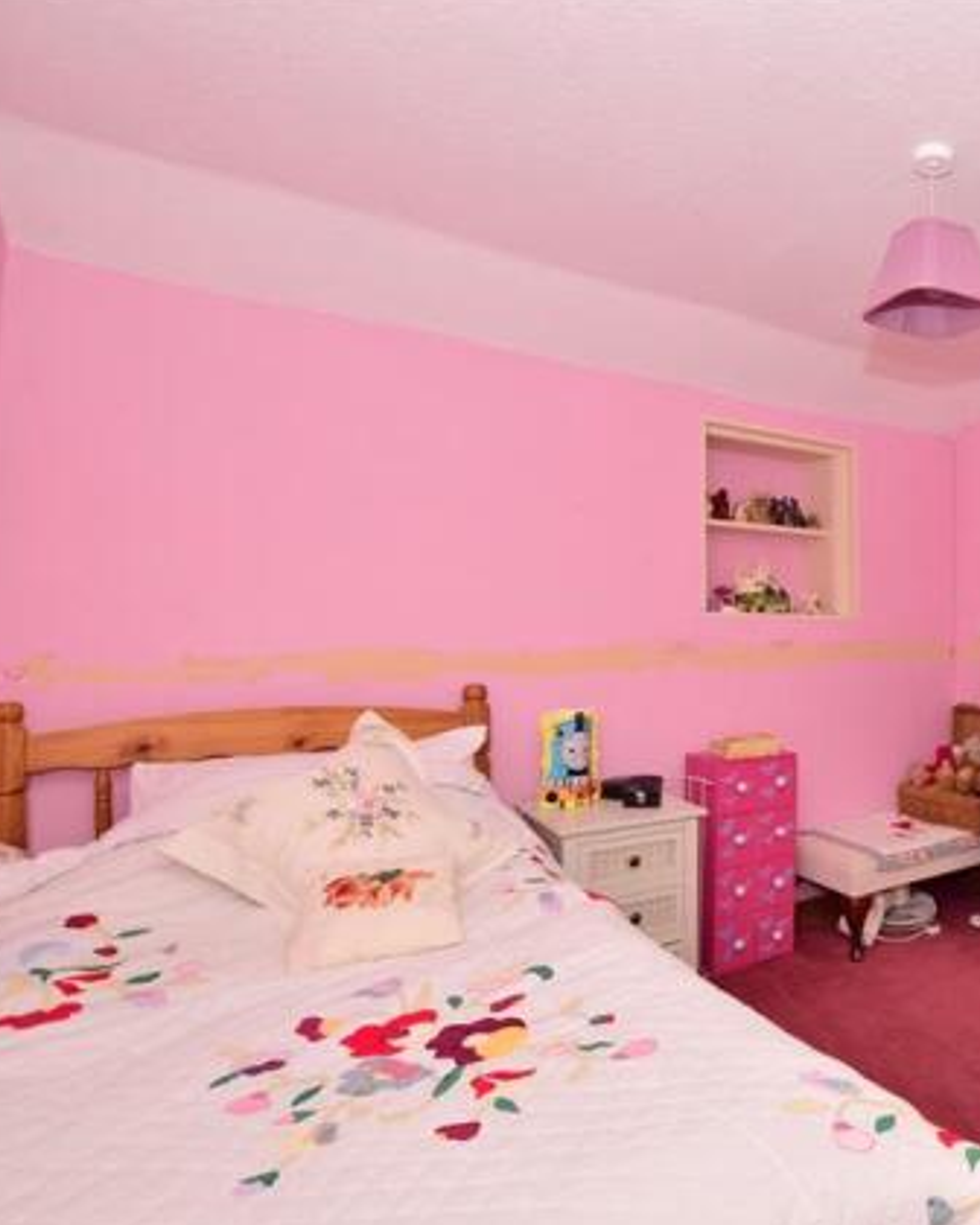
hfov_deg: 53.8
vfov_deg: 75.0
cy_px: 620
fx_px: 798
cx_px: 910
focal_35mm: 22
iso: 200
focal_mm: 10
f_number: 13
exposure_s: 1/200
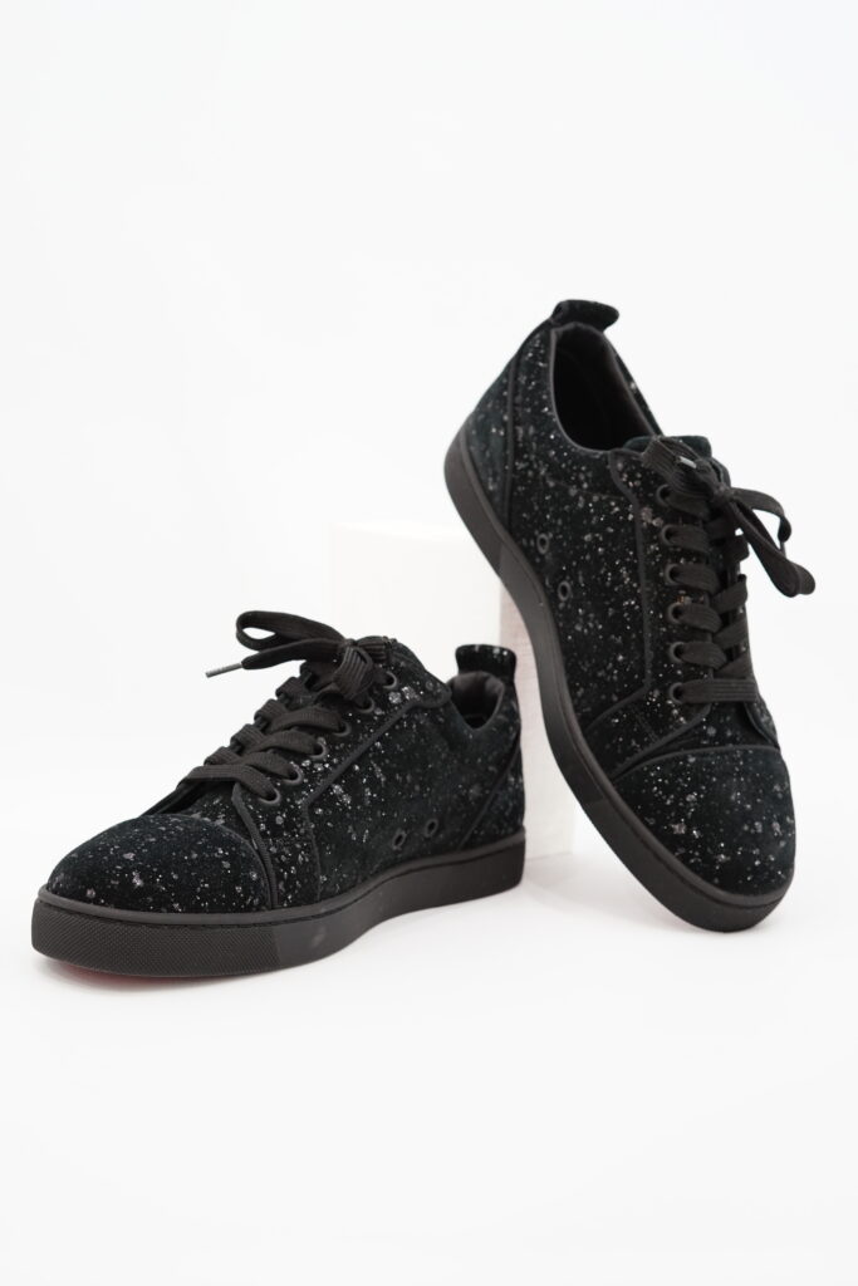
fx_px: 1787
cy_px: 643
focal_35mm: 50
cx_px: 429
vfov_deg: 39.6
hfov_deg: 27.0
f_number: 6.3
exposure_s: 1/6
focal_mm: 50
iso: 640
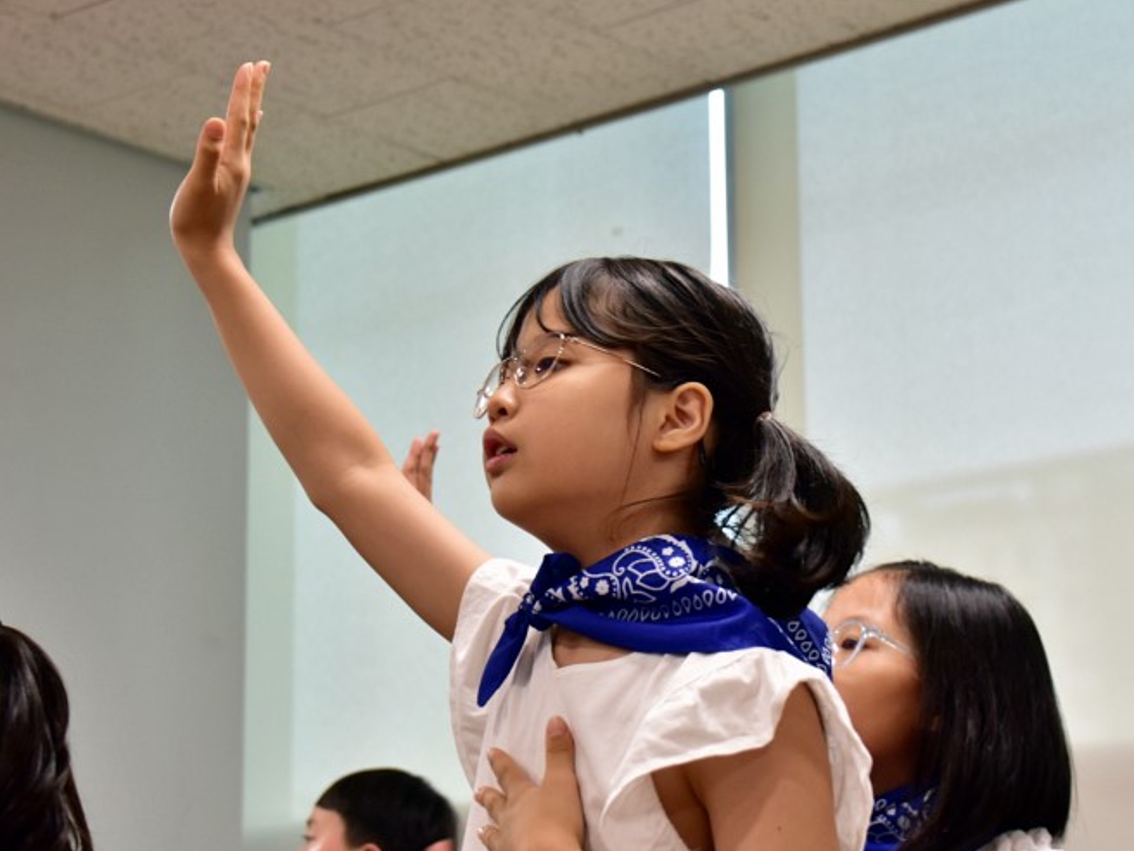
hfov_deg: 21.5
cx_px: 487
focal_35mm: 91
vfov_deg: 16.2
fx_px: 2981
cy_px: 424
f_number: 5.6
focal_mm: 46
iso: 800
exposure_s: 1/50
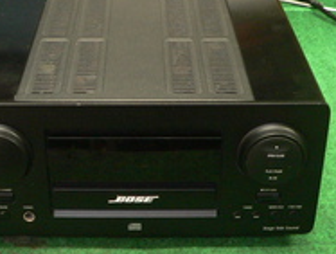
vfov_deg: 20.2
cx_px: 131
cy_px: 86
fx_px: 710
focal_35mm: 73
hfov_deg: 26.6
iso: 200
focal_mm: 6
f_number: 2.8
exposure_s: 1/8
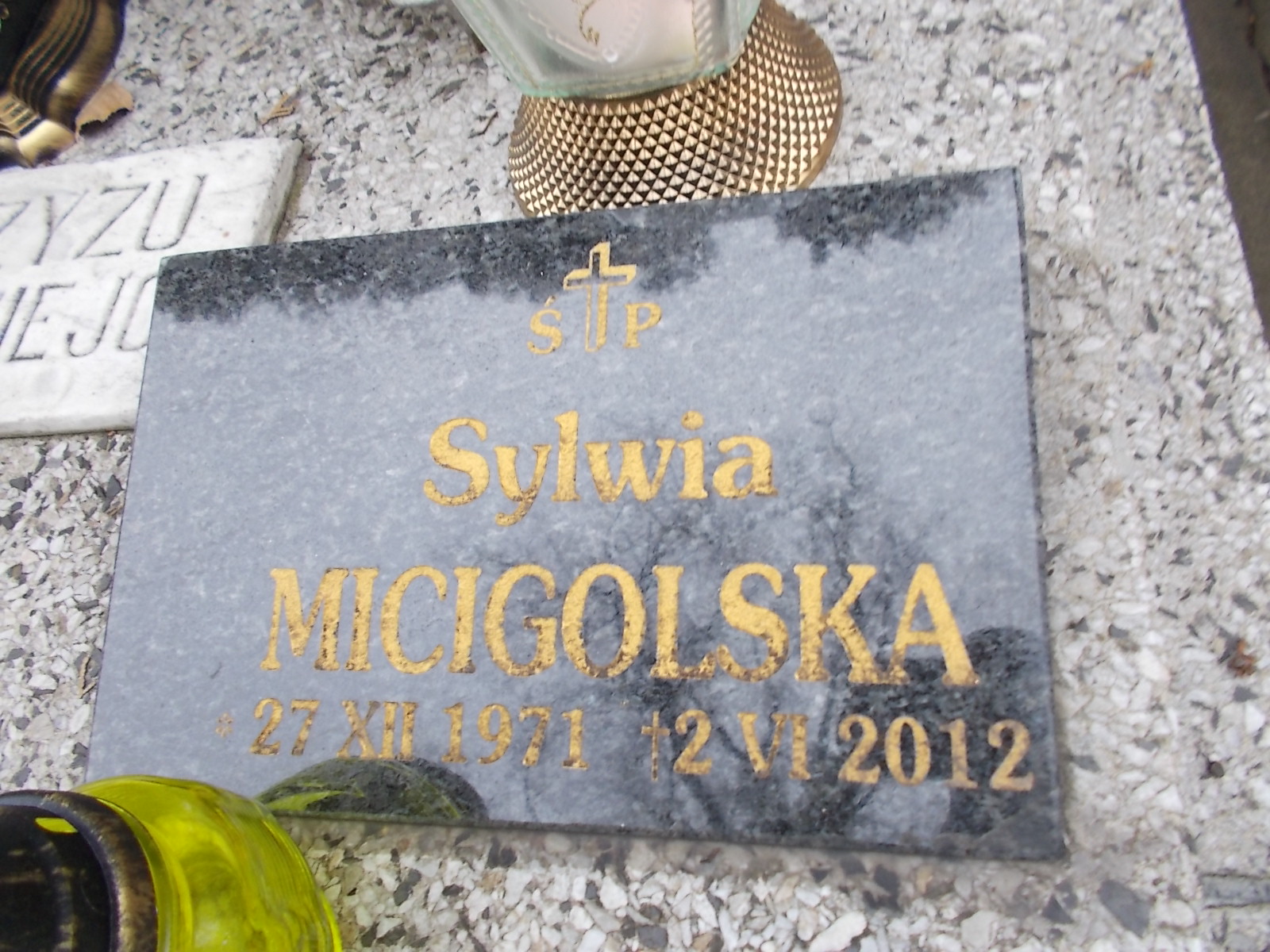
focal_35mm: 26
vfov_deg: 53.1
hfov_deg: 67.3
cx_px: 635
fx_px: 954
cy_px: 476
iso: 100
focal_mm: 4.6
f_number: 3.2
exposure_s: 1/25
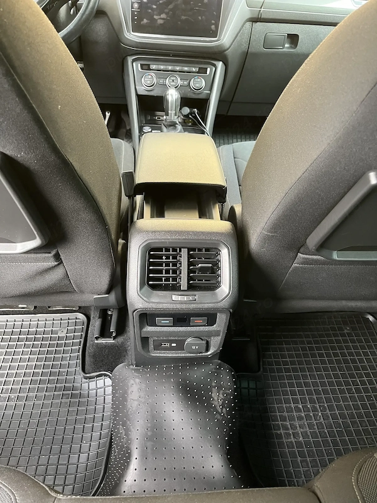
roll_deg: -2.5
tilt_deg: -36.1
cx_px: 188
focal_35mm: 26
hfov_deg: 53.1
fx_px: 378
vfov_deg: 67.3
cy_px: 252
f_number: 1.6
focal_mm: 5.1
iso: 500
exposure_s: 1/59
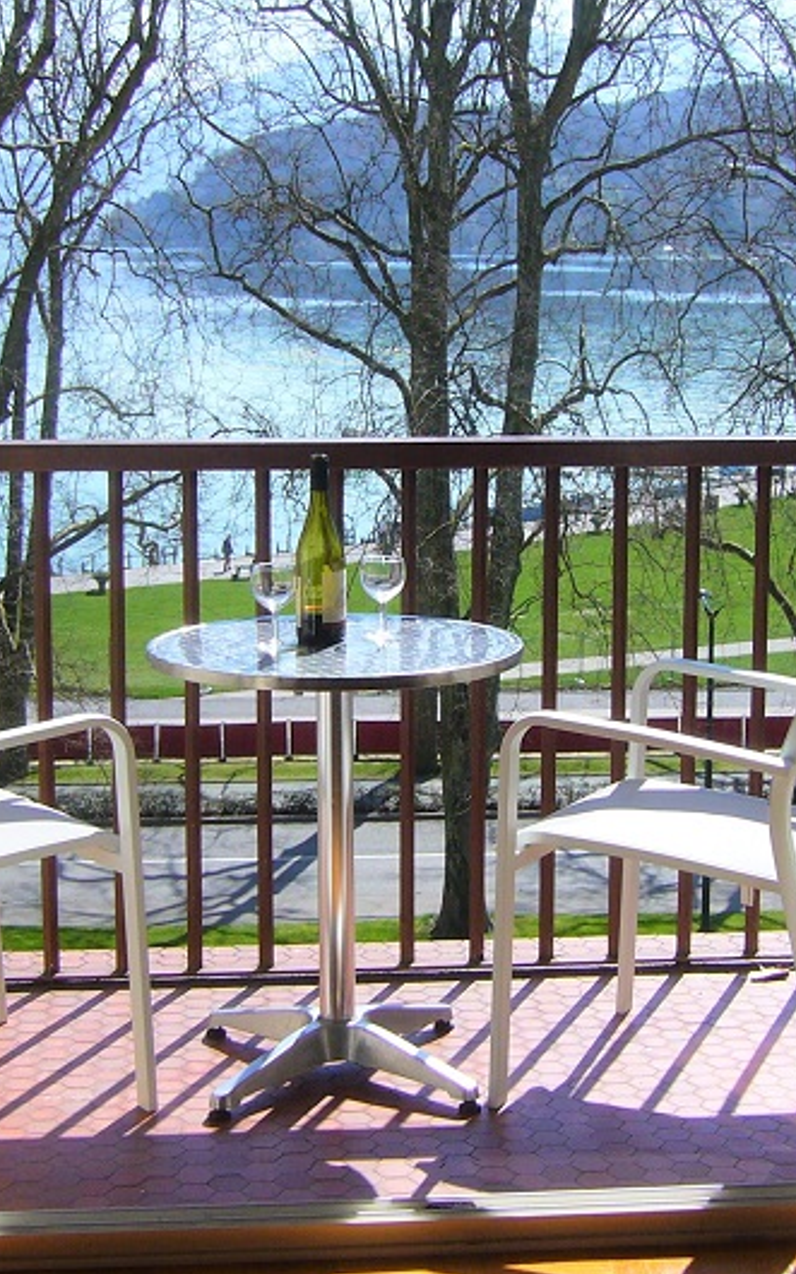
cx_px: 428
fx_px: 2188
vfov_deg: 32.4
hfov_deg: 20.6
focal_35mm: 63
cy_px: 528
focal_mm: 5.8
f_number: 5.6
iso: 100
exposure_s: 1/400
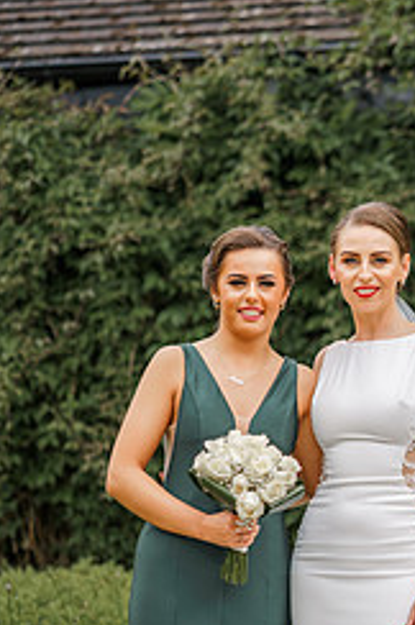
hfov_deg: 8.7
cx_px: 361
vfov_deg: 13.0
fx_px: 2722
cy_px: 561
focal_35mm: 157
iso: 100
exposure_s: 1/640
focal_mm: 85
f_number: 2.8
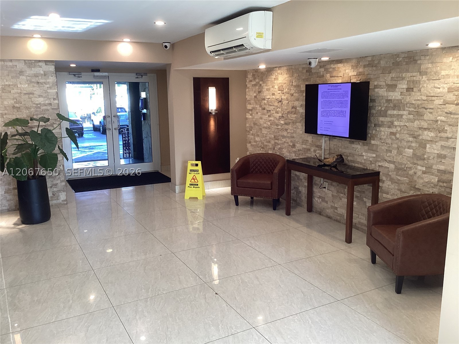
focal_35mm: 31
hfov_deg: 58.4
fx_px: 411
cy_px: 172
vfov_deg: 45.4
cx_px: 230
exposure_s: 1/60
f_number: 2.4
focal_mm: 3.3
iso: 80
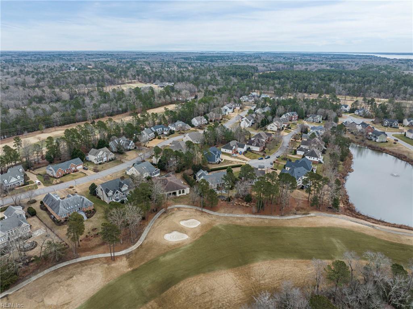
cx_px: 206
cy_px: 154
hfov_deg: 71.6
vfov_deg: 56.7
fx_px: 286
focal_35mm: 24
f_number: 4
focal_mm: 12.29
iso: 100
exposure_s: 1/30
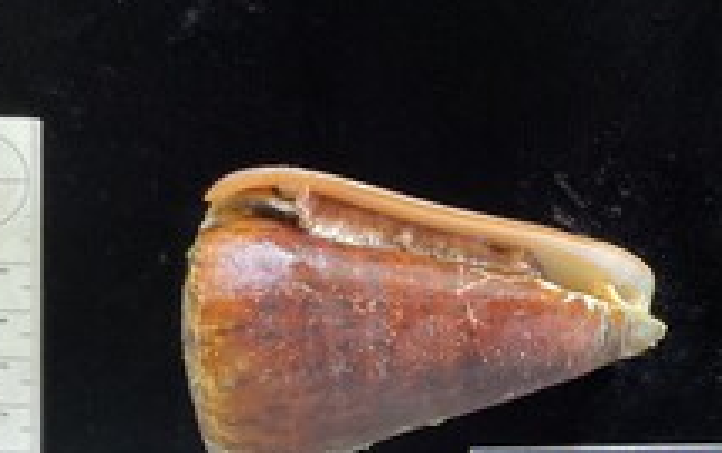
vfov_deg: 25.6
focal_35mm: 50
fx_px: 985
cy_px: 347
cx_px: 376
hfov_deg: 40.2
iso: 250
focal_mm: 3
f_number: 1.8
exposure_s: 1/33
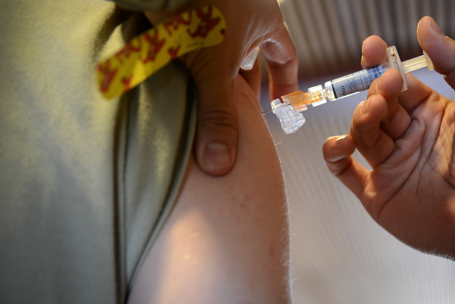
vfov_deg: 23.8
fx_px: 721
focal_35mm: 57
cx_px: 267
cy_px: 172
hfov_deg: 34.9
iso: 800
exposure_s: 1/80
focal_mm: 45
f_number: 2.8
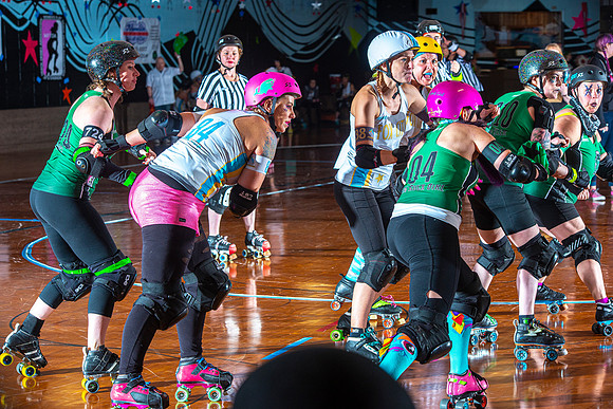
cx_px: 306
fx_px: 1703
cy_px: 204
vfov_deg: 13.7
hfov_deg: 20.4
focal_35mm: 100
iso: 640
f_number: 7.1
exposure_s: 1/160
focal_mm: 100
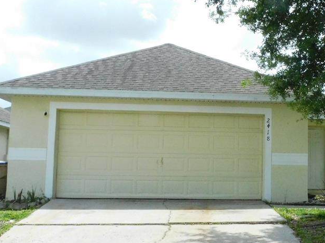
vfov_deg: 22.2
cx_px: 241
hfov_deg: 29.0
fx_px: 619
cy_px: 105
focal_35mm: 66
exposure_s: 1/1600
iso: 800
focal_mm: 7.2
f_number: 7.6
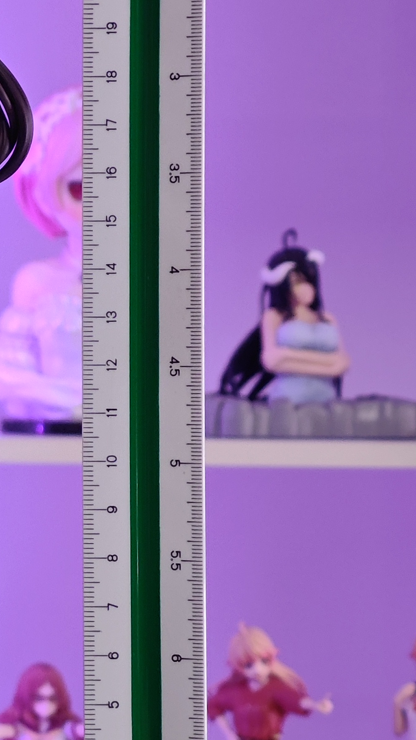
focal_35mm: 178
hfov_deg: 6.8
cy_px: 324
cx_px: -126
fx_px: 3490
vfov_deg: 12.1
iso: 400
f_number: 2.4
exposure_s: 1/25.1
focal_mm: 7.48
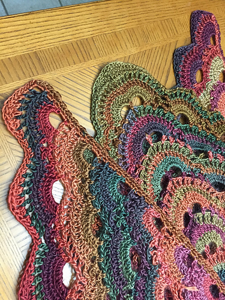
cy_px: 150
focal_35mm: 29
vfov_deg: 61.7
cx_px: 112
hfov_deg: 48.2
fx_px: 251
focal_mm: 4.15
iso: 250
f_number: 2.2
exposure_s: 1/15
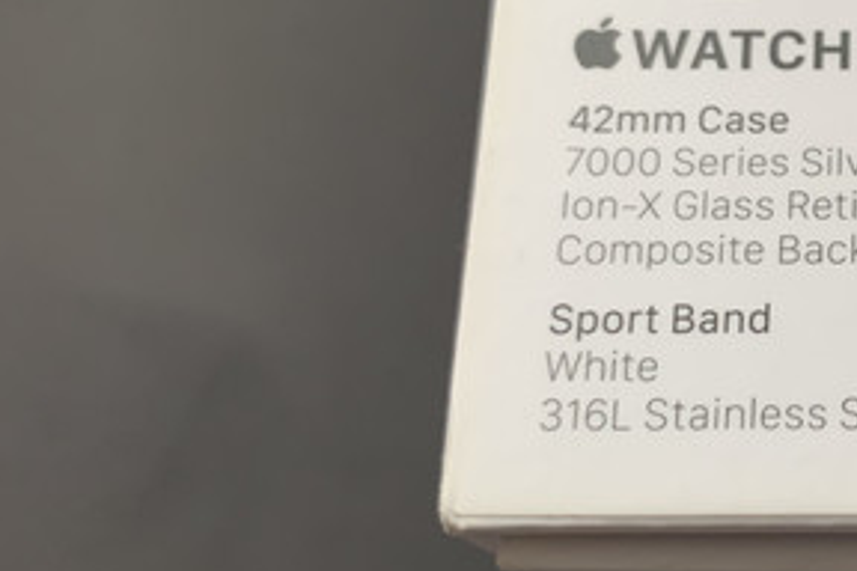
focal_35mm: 60
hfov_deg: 30.2
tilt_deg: -69.8
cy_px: 232
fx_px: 1428
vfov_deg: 22.6
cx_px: 928
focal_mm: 4.25
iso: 100
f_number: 1.8
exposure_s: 1/115
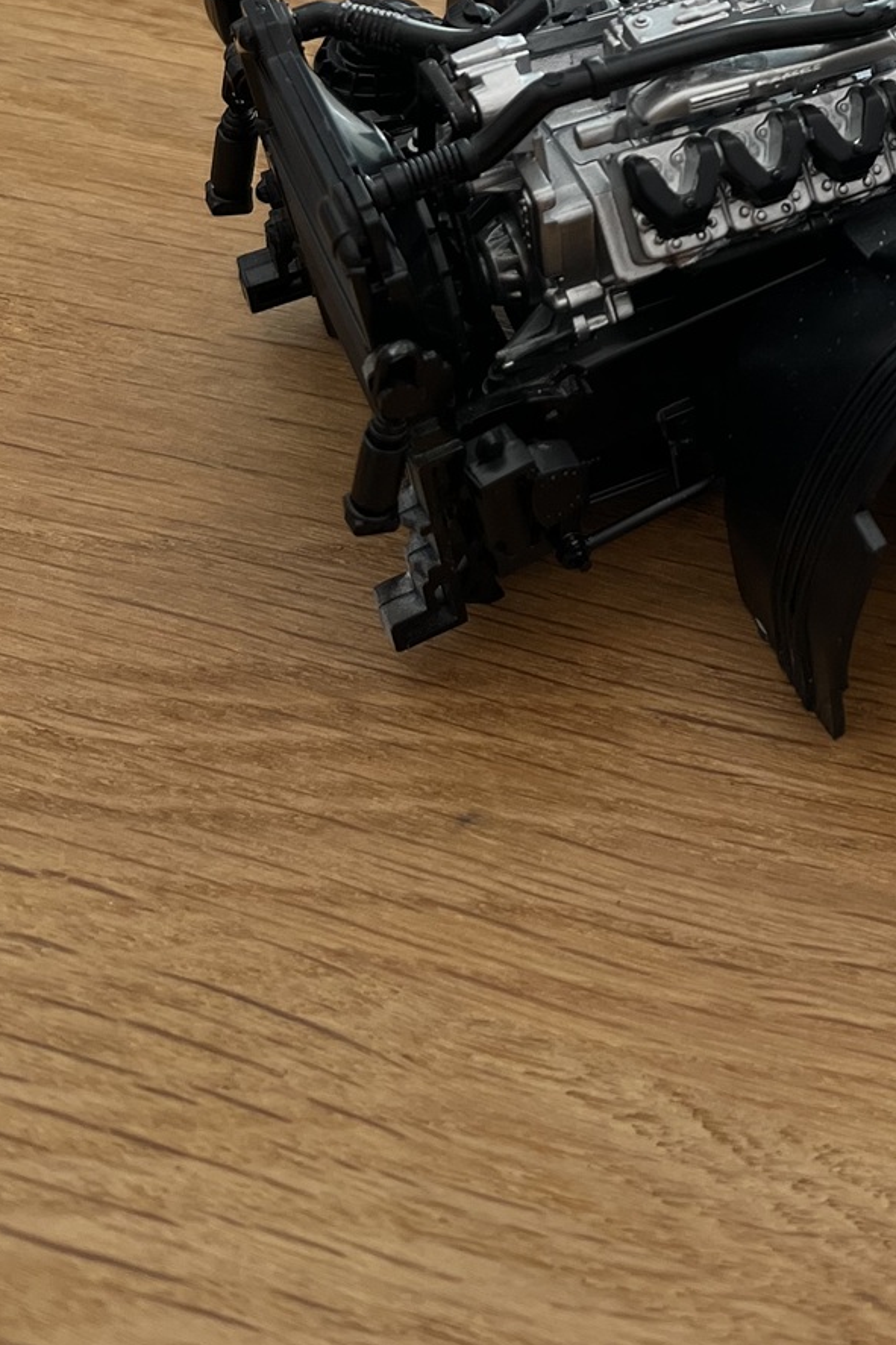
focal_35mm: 61
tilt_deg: -35.8
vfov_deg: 29.8
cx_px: 1105
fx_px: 2278
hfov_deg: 20.6
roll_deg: -2.4
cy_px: -103
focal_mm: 5.1
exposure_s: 1/121
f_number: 1.6
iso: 50
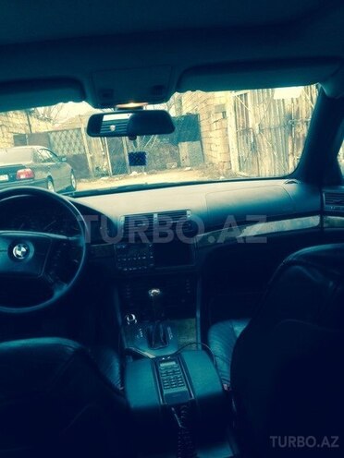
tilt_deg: -9.3
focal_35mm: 33
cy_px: 229
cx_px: 172
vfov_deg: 55.4
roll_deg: +6.4
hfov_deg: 42.9
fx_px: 437
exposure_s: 1/60
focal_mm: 4.12
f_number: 2.4
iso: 50
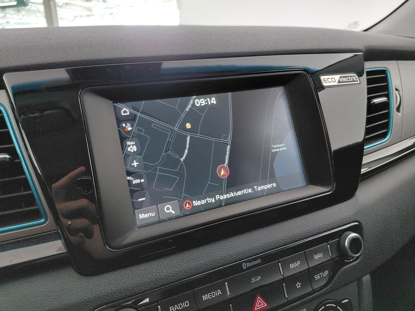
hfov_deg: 69.4
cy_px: 156
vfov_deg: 54.9
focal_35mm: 25
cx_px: 208
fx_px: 300
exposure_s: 1/30
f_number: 1.8
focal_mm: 4.69
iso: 320
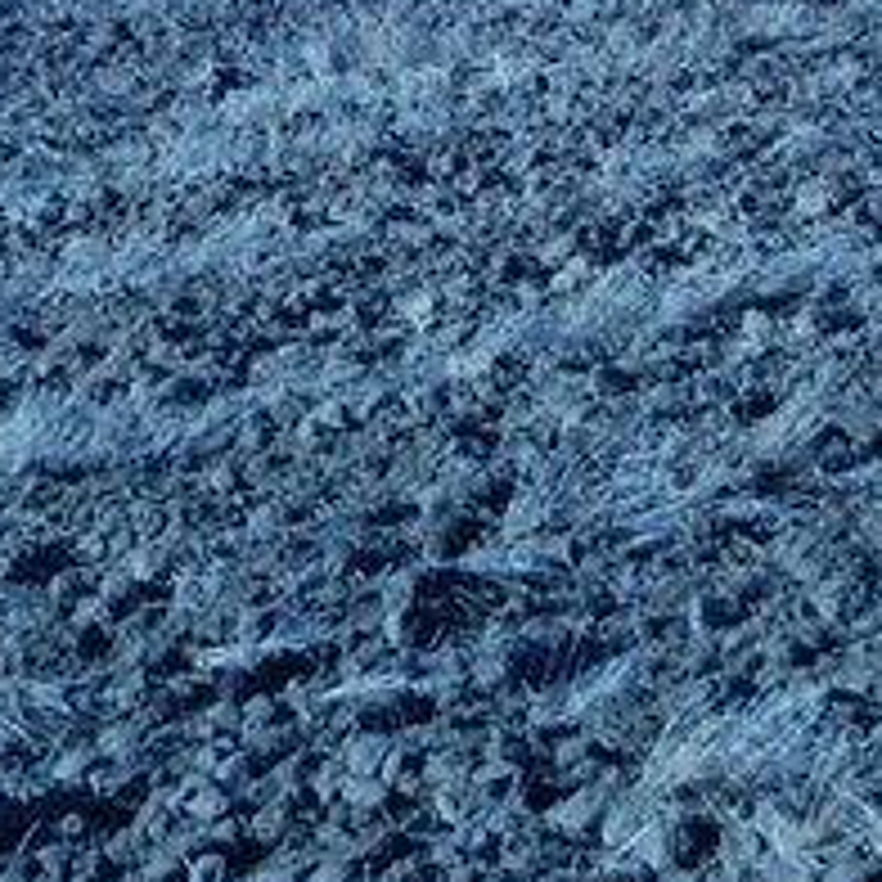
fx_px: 6584
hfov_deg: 7.6
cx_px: -94
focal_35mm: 228
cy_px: -38
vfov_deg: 7.6
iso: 200
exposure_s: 1/400
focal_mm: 55
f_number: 7.1
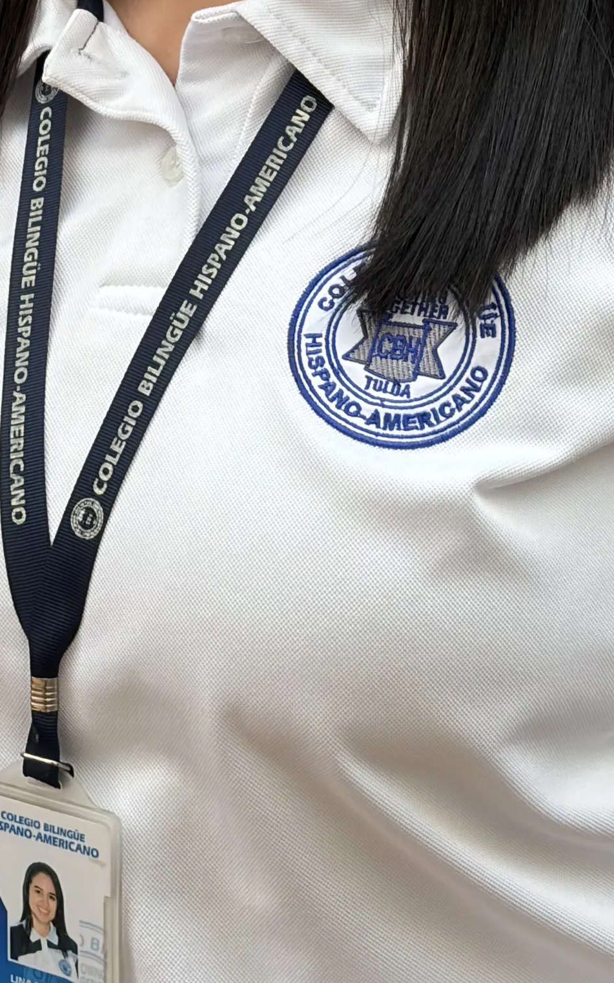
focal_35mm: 146
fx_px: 3910
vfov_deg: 13.8
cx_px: 285
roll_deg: +1.0
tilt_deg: -7.8
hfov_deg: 9.0
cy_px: -295
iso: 32
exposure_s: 1/122
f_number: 1.6
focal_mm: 5.96
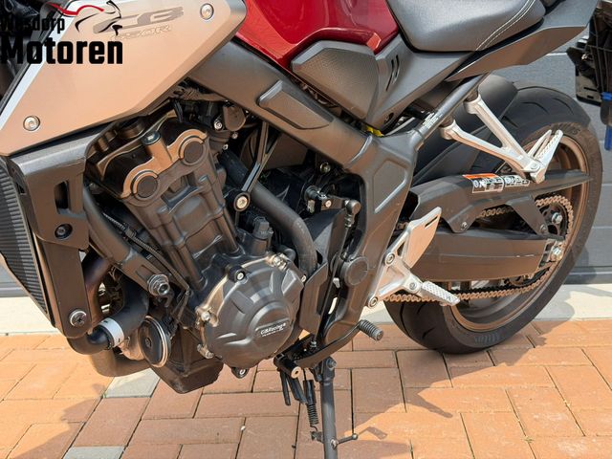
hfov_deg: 39.7
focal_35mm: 48
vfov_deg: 30.3
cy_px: 230
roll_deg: +2.7
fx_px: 849
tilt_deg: -10.3
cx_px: 306
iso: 100
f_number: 1.78
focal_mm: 6.76
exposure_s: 1/1642
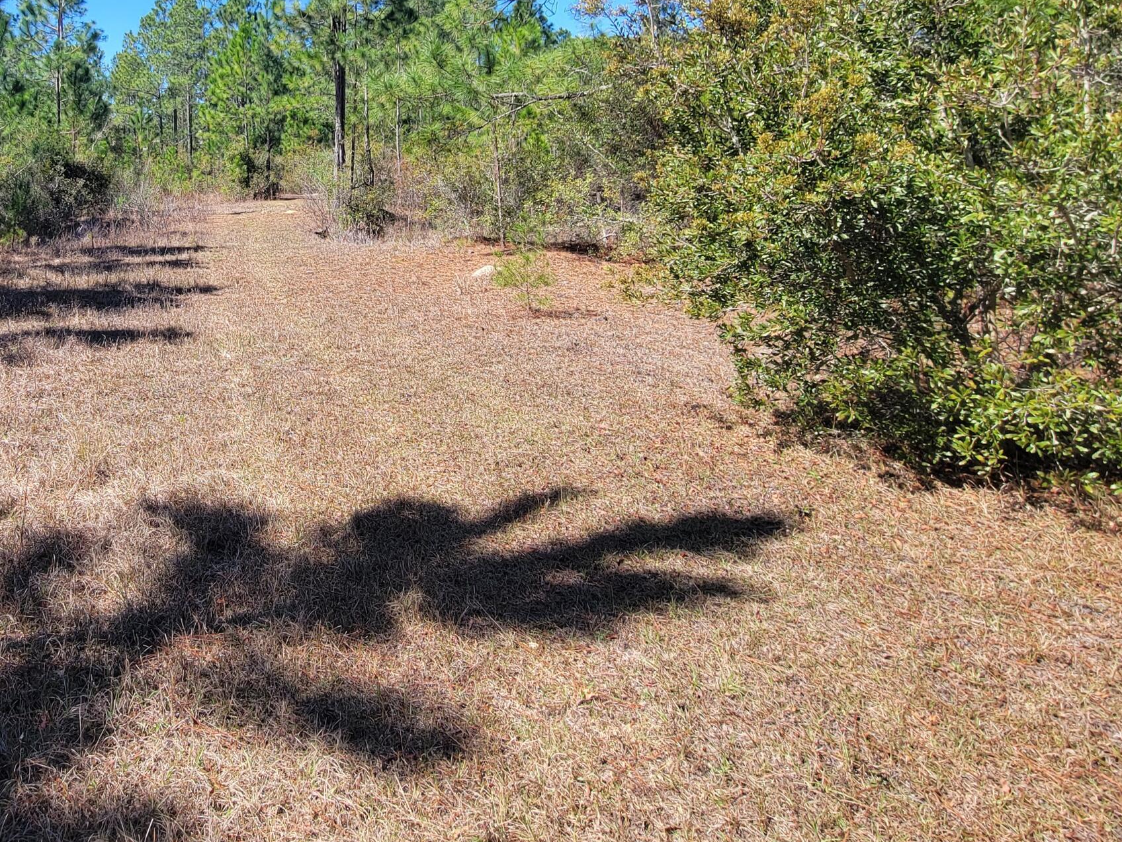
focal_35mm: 23
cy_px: 150
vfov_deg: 54.2
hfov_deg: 69.2
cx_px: 283
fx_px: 745
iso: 50
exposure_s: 1/707
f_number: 2.2
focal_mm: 2.2
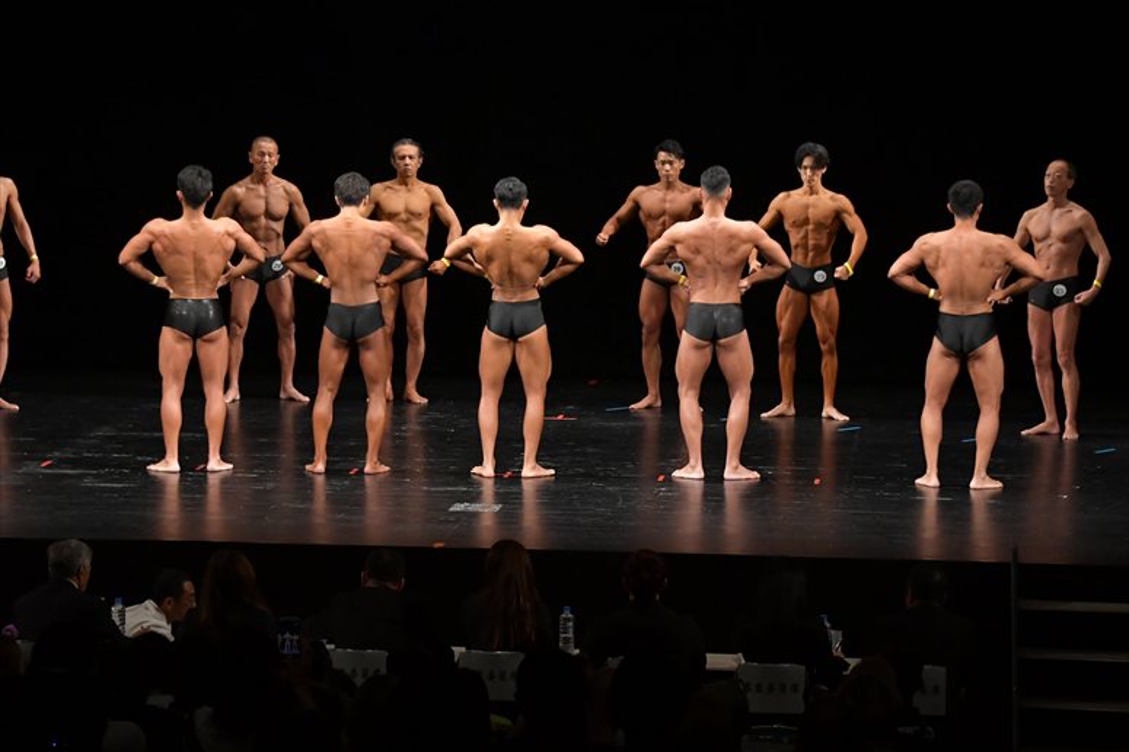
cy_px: 376
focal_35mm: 127
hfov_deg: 16.1
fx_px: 3981
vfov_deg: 10.8
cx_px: 564
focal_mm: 85
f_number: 5.6
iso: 3200
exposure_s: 1/400
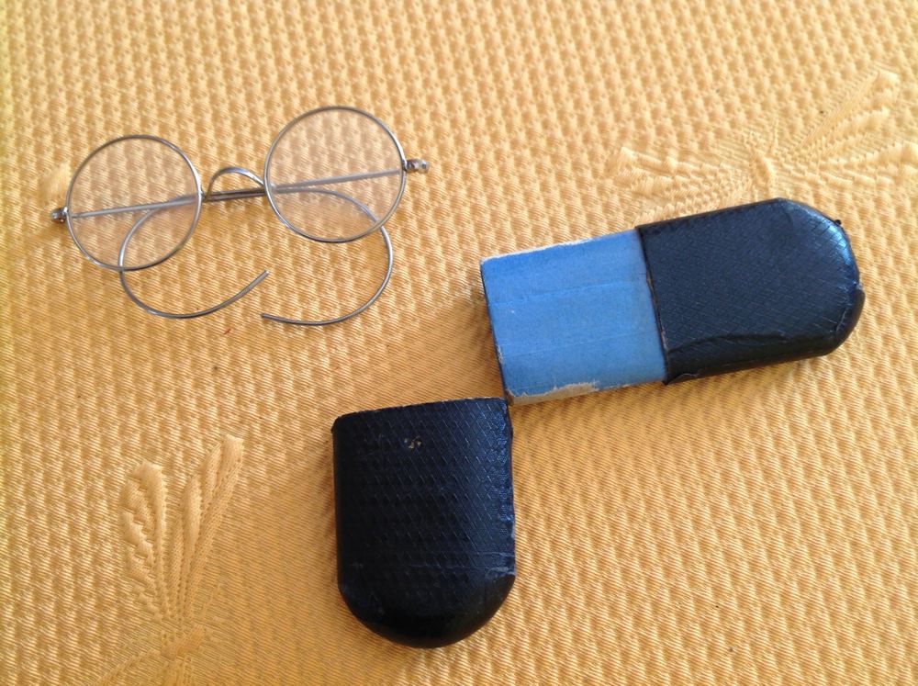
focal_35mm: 35
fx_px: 927
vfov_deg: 40.6
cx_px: 459
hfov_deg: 52.7
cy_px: 343
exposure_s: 1/15
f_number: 2.4
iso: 80
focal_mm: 4.28
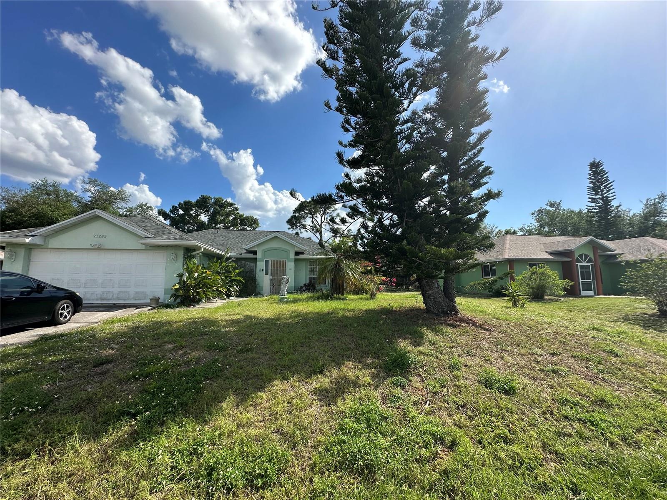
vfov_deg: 85.7
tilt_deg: +5.0
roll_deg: +0.4
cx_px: 334
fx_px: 270
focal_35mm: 14
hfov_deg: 102.1
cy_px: 250
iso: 40
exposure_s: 1/1949
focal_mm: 2.22
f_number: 2.2
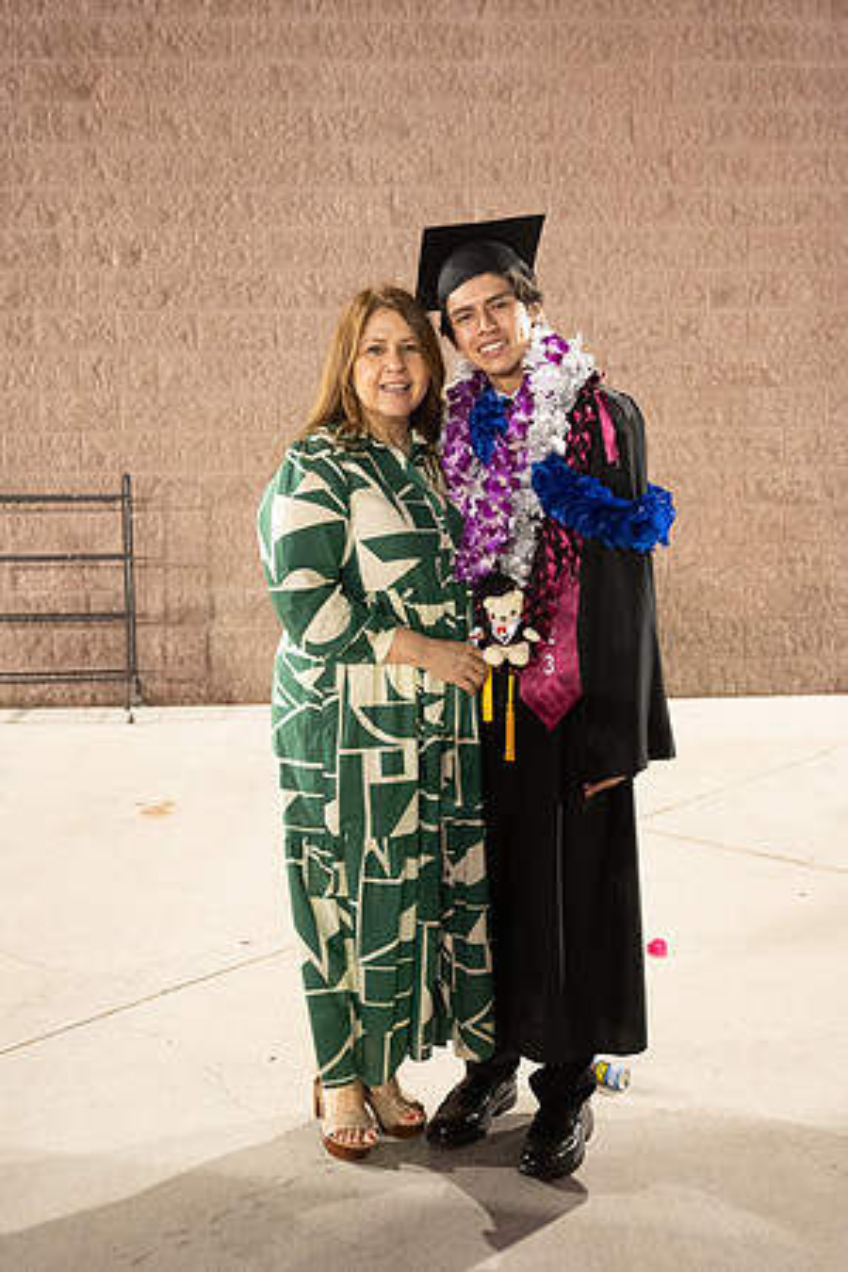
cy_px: 636
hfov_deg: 35.1
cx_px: 424
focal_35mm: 38
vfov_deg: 50.7
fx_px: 1343
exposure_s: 1/60
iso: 8000
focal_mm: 38
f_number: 4
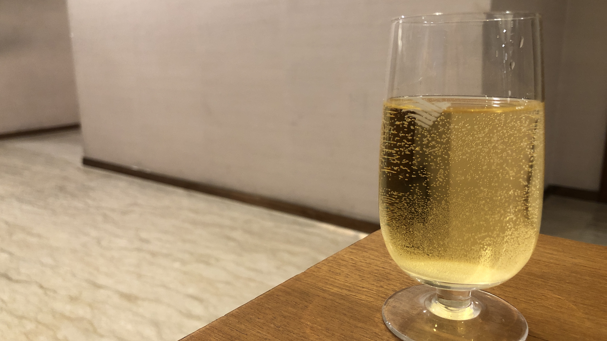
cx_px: 299
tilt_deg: -14.1
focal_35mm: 31
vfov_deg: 37.8
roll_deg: +0.9
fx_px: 499
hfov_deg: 62.6
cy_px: 177
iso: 64
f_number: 1.8
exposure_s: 1/17
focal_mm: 3.99
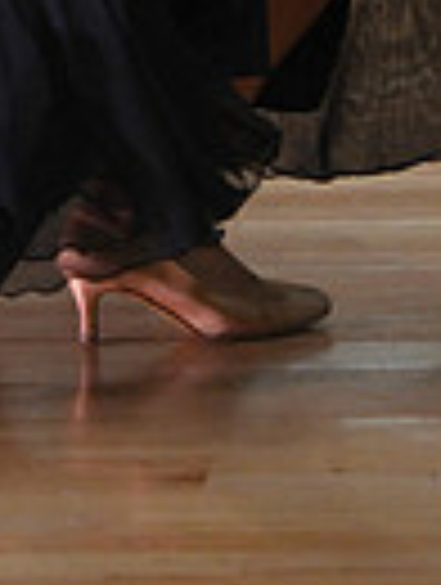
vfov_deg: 4.3
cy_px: -648
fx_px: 7619
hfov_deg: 3.3
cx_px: -70
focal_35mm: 450
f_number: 5
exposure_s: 1/320
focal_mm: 105
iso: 2500
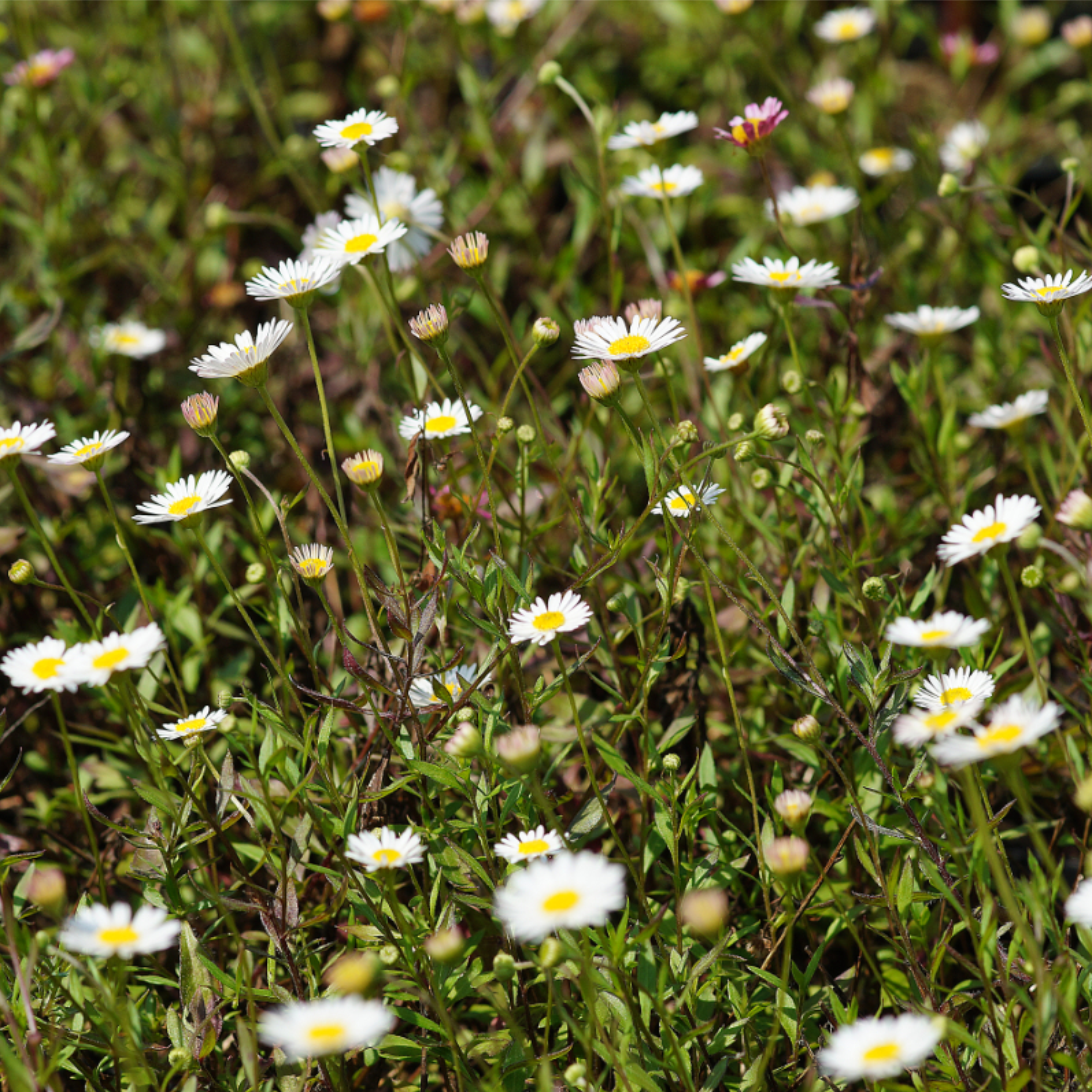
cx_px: 610
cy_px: 547
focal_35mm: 192
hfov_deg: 9.1
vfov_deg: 9.1
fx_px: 6853
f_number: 7.1
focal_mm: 100
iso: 100
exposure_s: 1/250
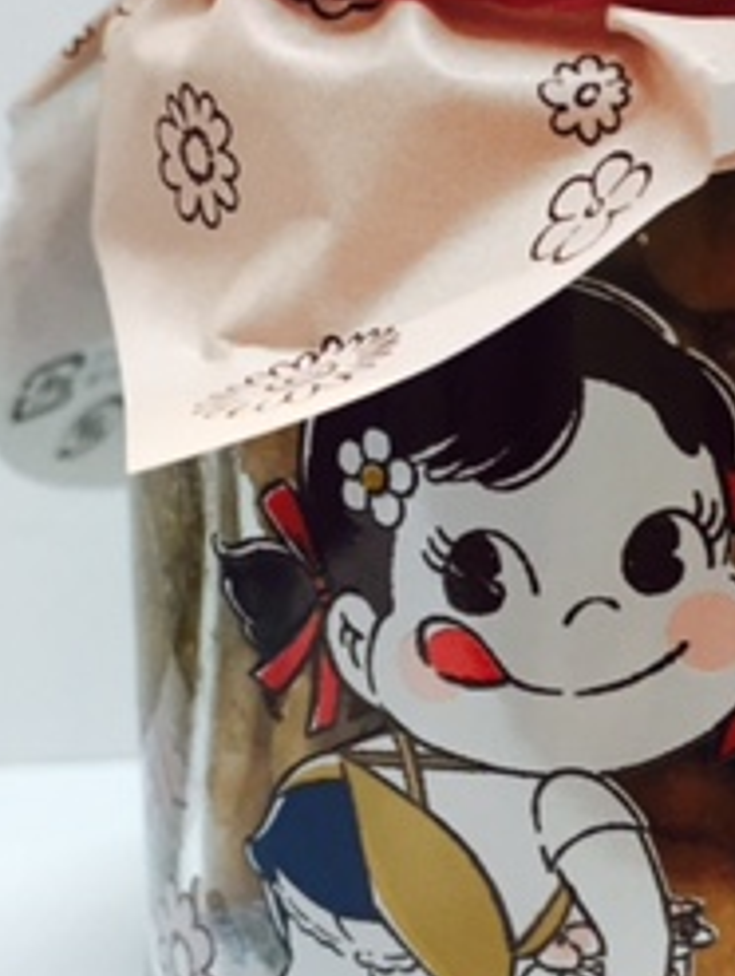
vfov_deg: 25.9
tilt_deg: -9.6
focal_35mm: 75
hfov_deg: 19.4
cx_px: 616
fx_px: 2118
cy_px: 514
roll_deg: -1.1
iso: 80
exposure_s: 1/33
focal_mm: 4.15
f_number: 2.2
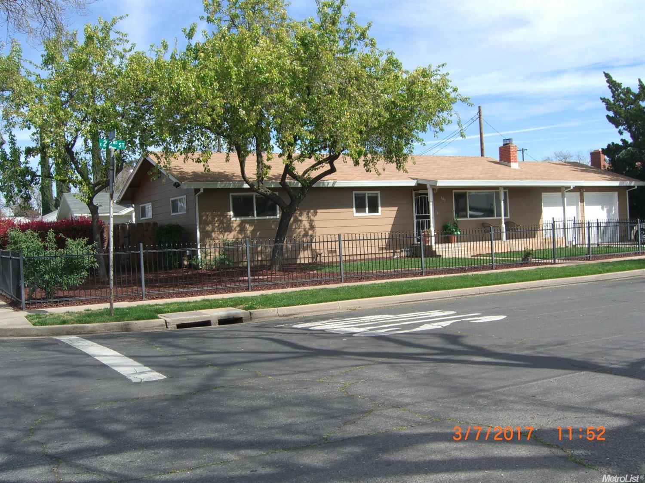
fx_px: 708
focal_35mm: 38
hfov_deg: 49.0
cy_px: 242
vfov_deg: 37.7
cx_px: 322
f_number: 4
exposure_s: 1/500
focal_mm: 7.9
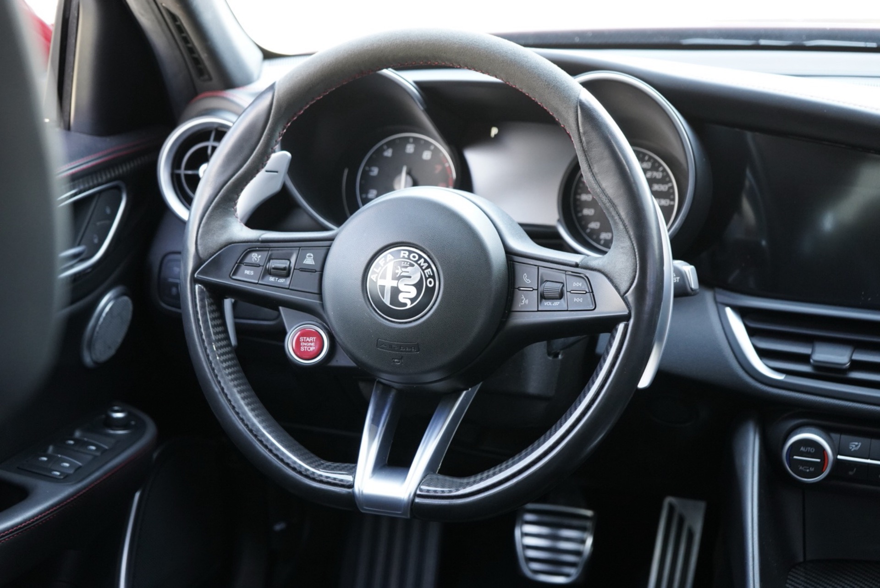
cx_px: 440
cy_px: 294
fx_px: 1468
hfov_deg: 33.4
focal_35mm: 60
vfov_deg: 22.7
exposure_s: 1/160
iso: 3200
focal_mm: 60
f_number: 5
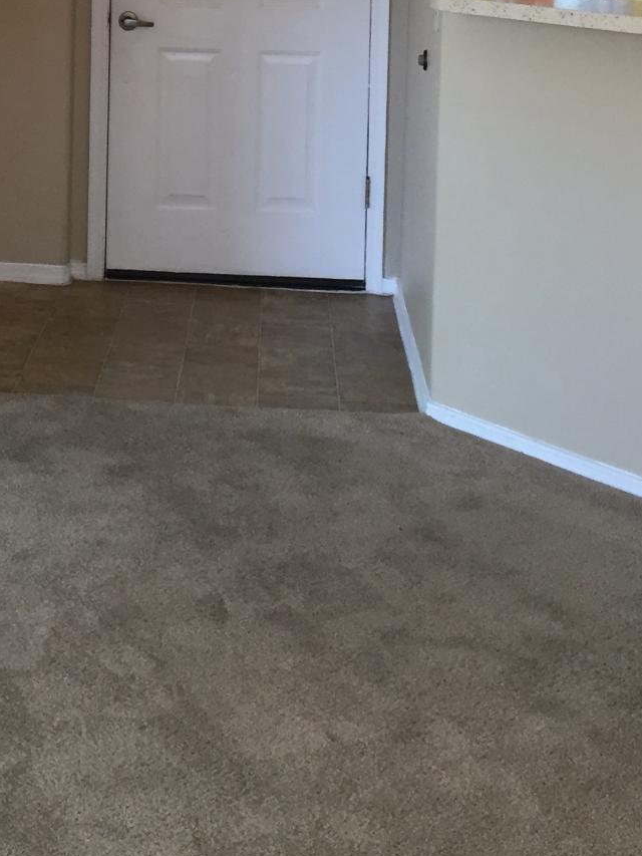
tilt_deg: -3.2
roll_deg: -1.3
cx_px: 174
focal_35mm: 68
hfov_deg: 21.5
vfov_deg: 26.4
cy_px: -78
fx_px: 1681
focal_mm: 4.15
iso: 100
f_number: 2.2
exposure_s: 1/30
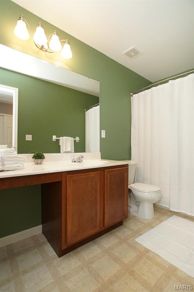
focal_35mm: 16
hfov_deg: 71.9
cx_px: 97
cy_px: 146
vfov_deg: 95.1
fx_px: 134
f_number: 4.5
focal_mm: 11
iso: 640
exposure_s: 1/60
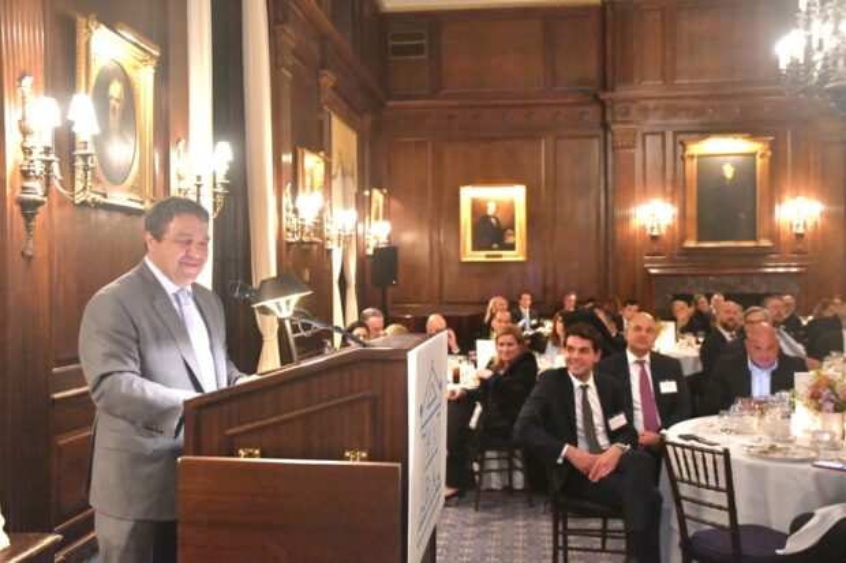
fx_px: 869
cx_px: 423
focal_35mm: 37
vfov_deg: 35.9
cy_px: 282
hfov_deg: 51.9
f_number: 4
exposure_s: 1/40
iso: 5600
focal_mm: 25
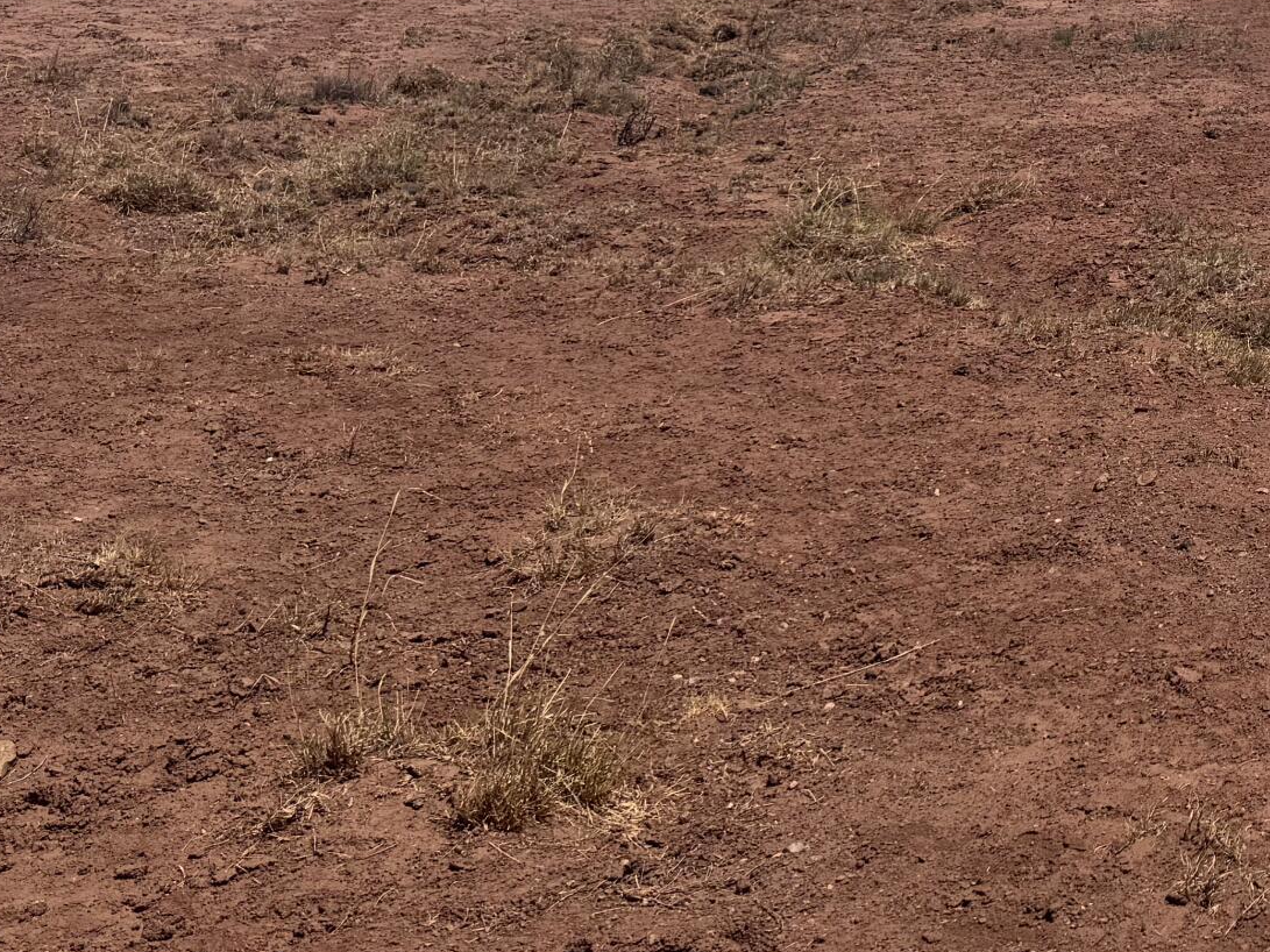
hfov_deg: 25.4
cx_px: 1639
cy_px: 7
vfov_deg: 21.5
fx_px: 2421
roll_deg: +0.0
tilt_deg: -3.9
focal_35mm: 66
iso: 80
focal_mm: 6.76
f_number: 1.78
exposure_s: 1/7092
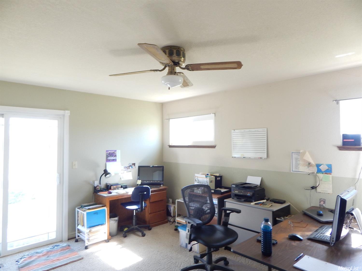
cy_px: 136
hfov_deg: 76.4
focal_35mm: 22
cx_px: 181
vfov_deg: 61.1
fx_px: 230
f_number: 3
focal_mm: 4
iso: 140
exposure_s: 1/30
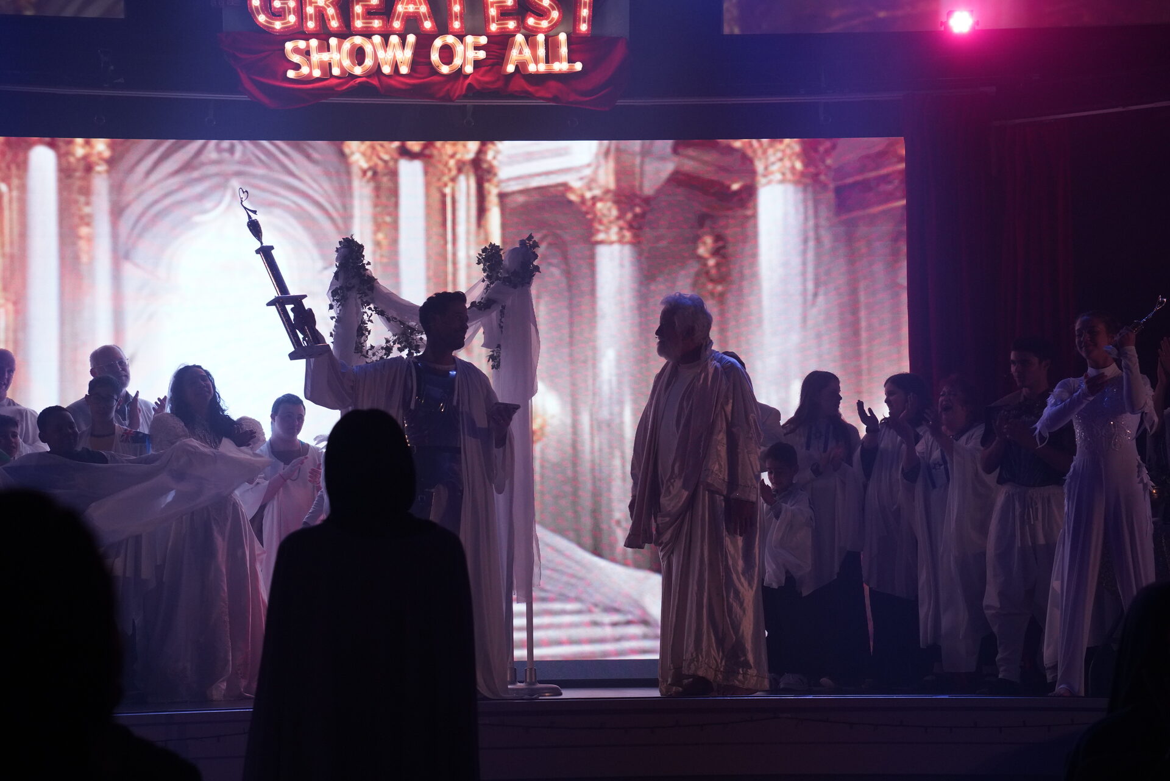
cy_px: 390
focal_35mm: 101
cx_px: 585
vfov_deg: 13.6
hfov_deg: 20.2
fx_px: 3283
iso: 3200
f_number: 6.3
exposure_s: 1/200
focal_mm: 101
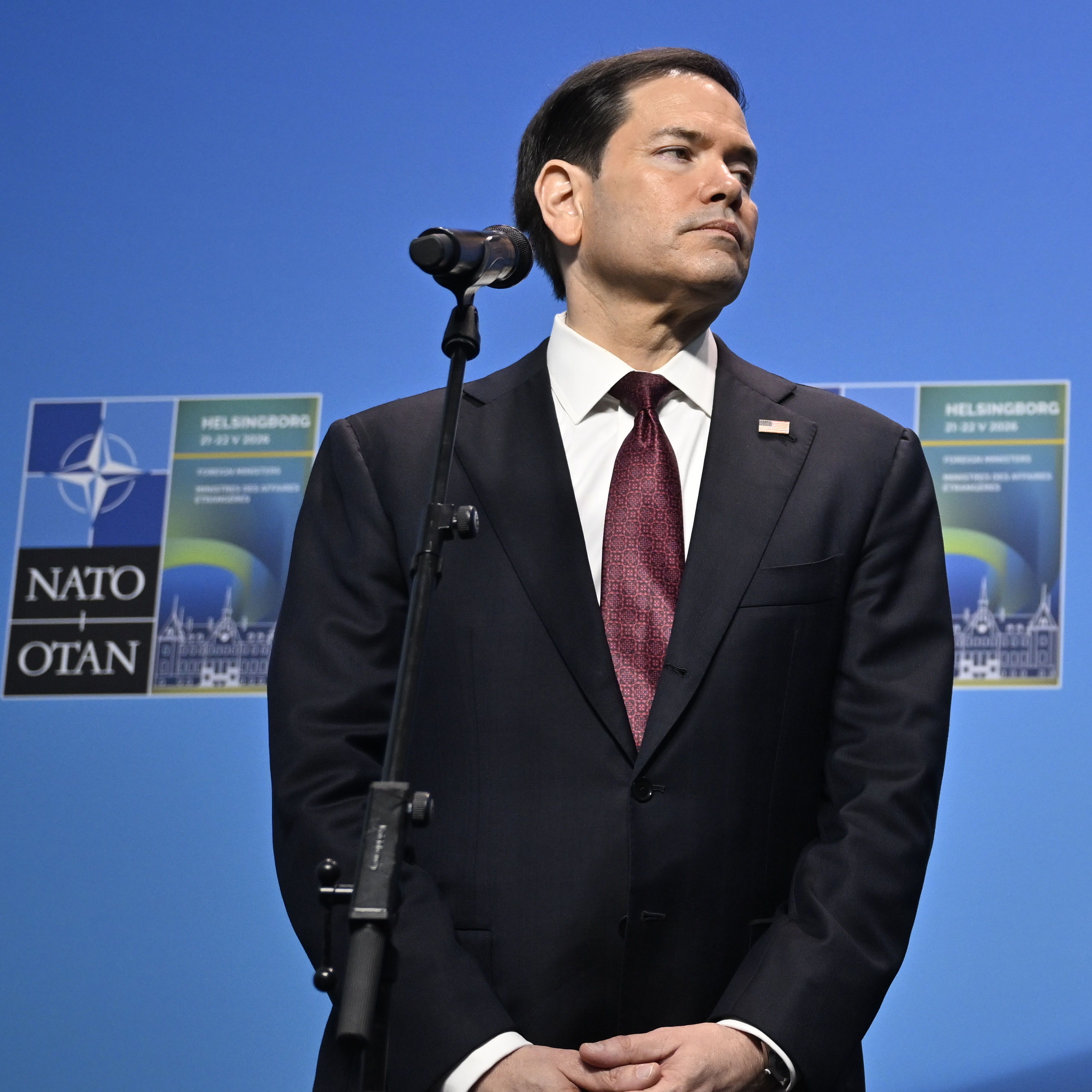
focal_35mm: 105
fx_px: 3747
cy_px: 232
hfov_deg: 16.0
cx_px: 1290
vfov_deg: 16.5
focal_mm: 43
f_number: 3.5
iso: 900
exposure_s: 1/500
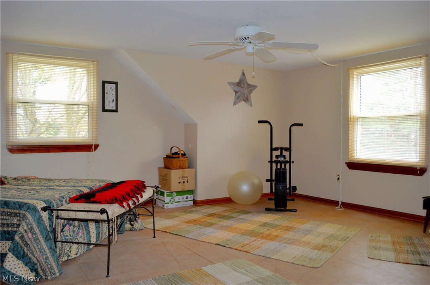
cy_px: 142
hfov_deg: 67.4
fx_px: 322
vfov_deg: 47.8
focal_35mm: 27
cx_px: 215
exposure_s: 1/60
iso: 400
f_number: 4
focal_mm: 18
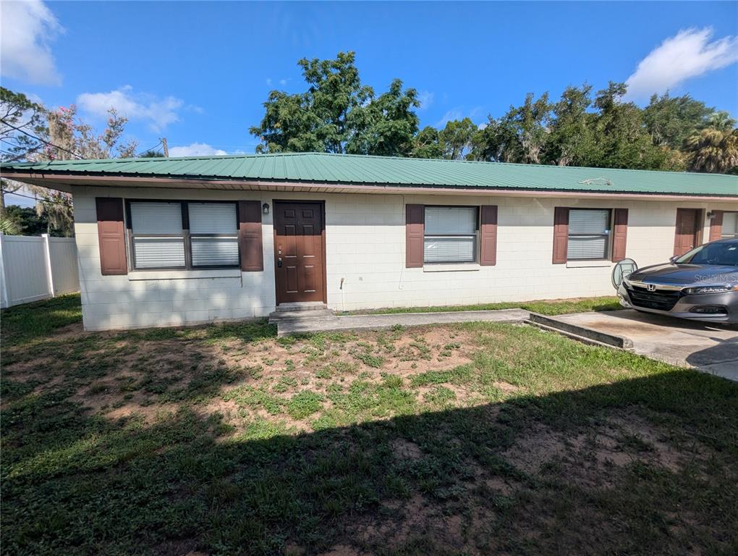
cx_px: 369
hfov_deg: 94.4
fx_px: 342
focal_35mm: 16
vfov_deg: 78.2
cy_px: 278
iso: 48
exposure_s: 1/1661
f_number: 2.2
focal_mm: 2.35
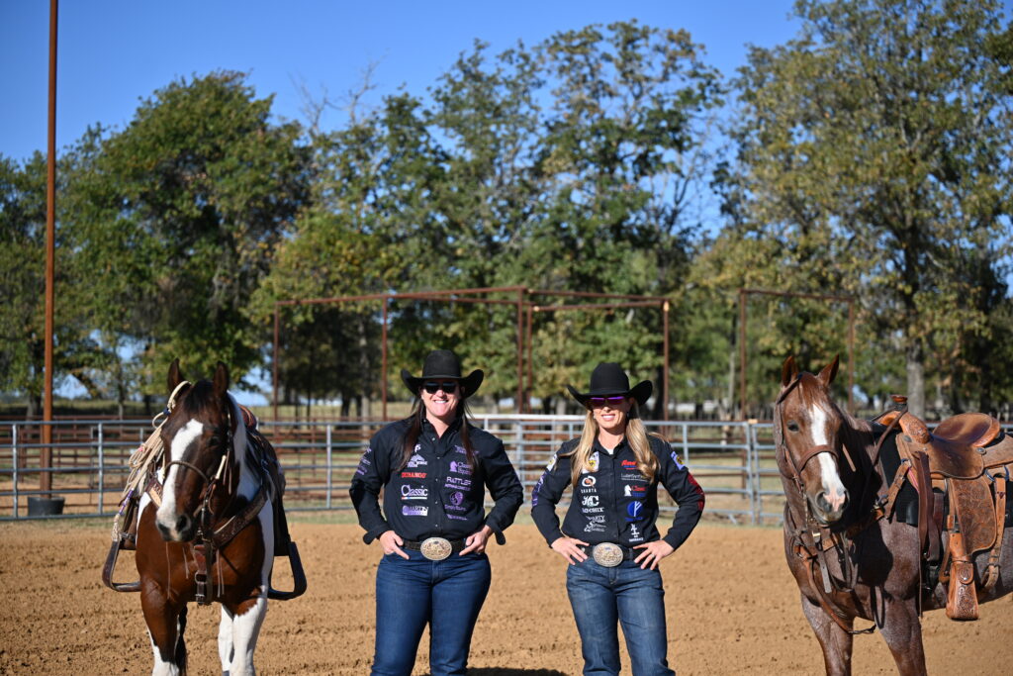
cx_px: 506
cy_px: 338
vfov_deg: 19.5
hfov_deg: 28.8
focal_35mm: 70
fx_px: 1970
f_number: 2.8
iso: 80
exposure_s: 1/2000
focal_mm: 70
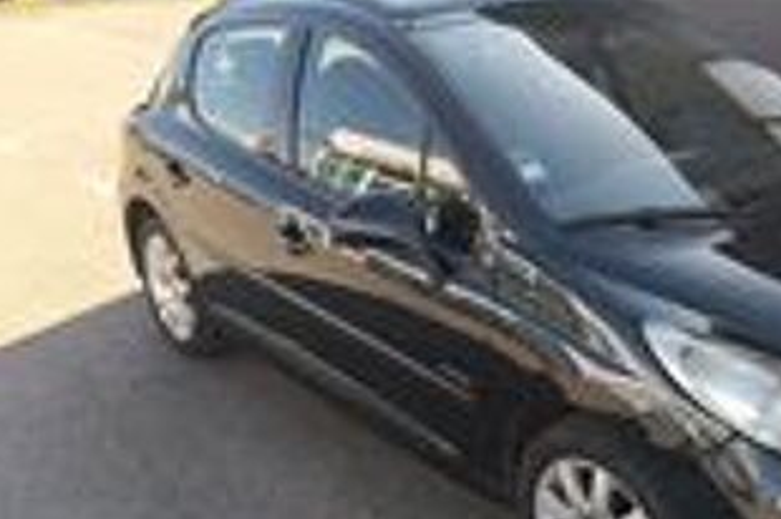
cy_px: 373
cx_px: 590
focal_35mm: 42
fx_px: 910
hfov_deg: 44.8
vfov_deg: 31.4
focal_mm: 3.96
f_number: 1.8
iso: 54
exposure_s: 1/100
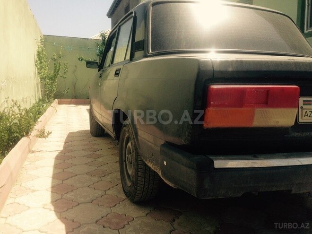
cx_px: 156
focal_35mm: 33
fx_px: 297
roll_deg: -1.4
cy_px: 117
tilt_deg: -4.8
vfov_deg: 42.9
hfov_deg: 55.4
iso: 50
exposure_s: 1/1323
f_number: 2.4
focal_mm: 4.12
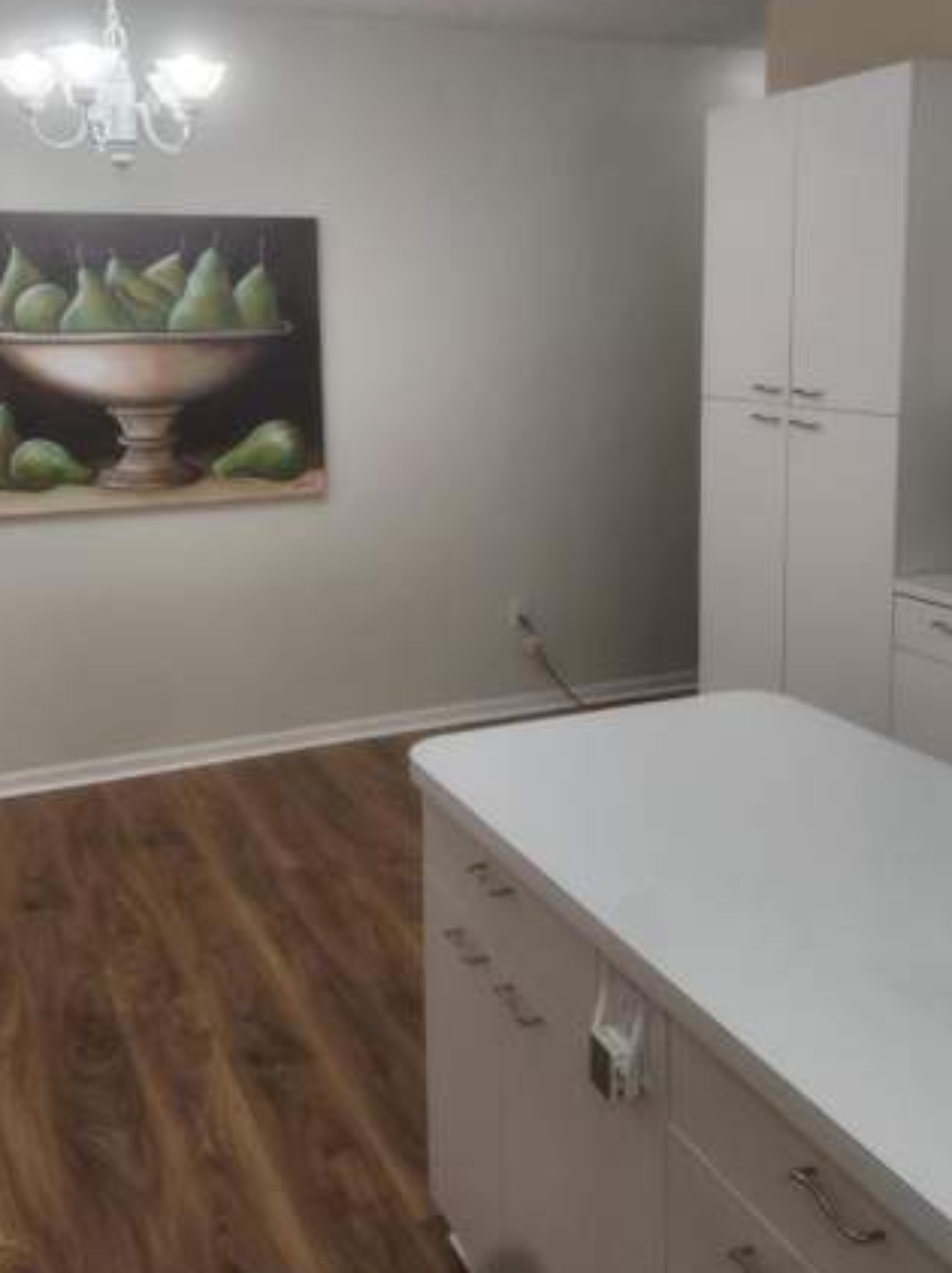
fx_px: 1285
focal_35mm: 35
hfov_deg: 40.6
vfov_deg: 52.2
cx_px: 426
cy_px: 490
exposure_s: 1/120
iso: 80
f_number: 1.8
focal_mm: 5.4
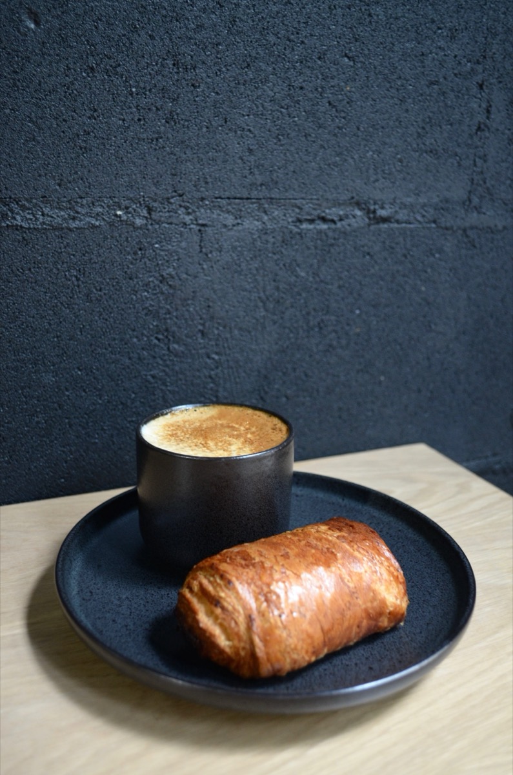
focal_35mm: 33
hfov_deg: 39.8
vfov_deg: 57.3
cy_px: 388
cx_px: 256
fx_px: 708
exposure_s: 1/30
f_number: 4
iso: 800
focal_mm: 22
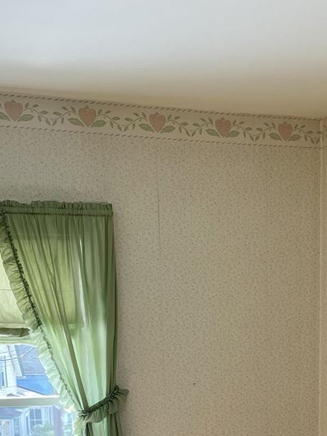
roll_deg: +0.5
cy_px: 580
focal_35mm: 72
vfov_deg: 23.6
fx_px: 907
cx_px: 255
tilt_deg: -15.0
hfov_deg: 20.2
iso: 40
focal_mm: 5.1
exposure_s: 1/120
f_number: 1.6
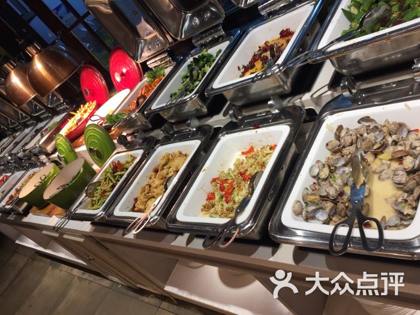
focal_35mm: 29
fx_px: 352
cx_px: 210
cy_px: 158
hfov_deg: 61.7
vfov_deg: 48.2
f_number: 2.2
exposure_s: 1/50
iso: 32
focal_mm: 4.15
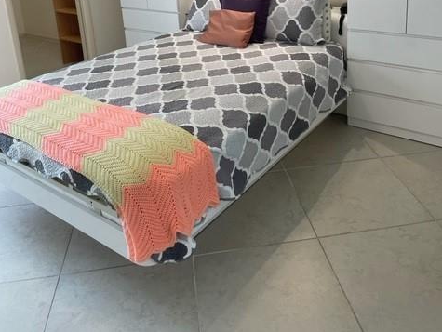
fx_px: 447
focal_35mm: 35
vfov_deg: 38.2
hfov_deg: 52.6
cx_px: 221
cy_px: 38
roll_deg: +4.8
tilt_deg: -15.7
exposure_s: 1/120
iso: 125
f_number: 1.6
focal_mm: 4.2
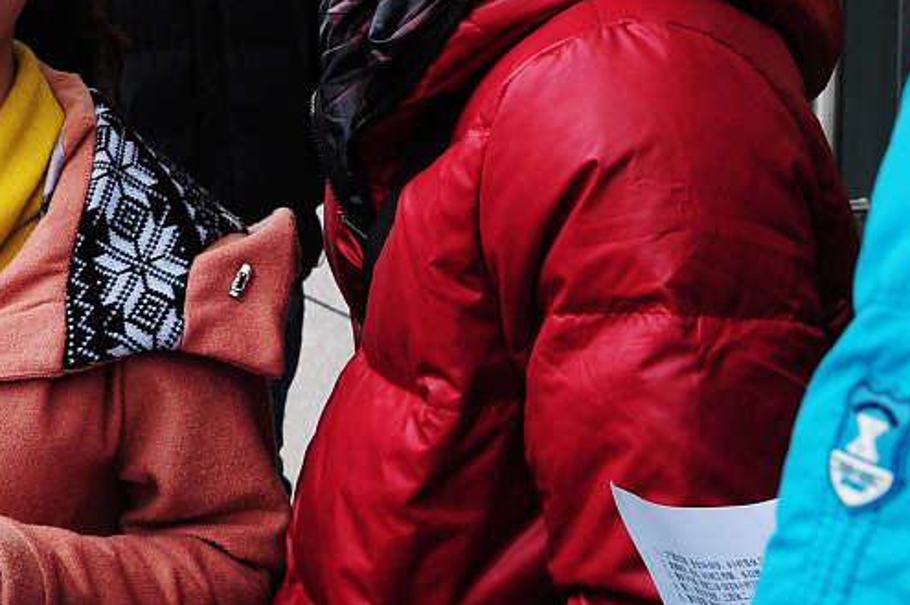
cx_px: -108
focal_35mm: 80
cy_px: 21
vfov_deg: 16.7
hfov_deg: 23.7
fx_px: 2020
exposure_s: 1/200
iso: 400
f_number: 7.1
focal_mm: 22
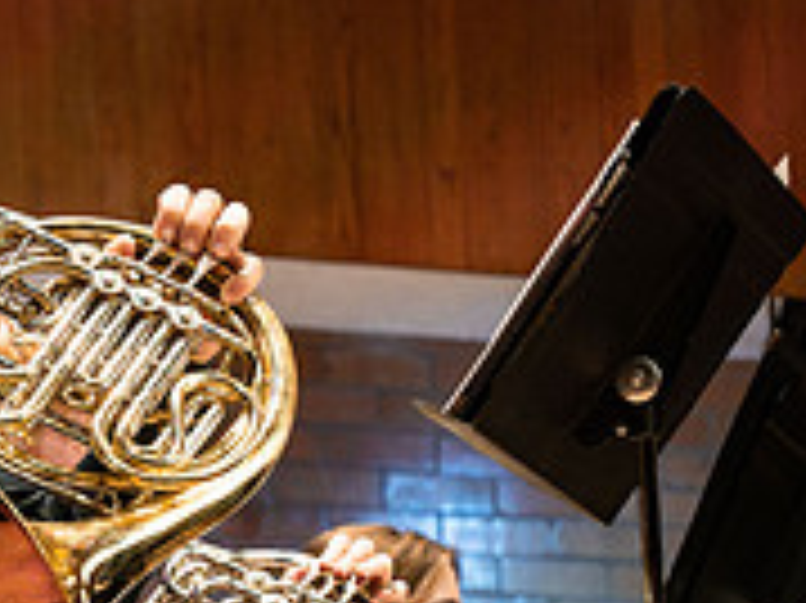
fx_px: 5073
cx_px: -113
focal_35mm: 218
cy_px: 493
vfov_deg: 6.8
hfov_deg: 9.0
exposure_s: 1/250
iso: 2500
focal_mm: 70
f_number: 4
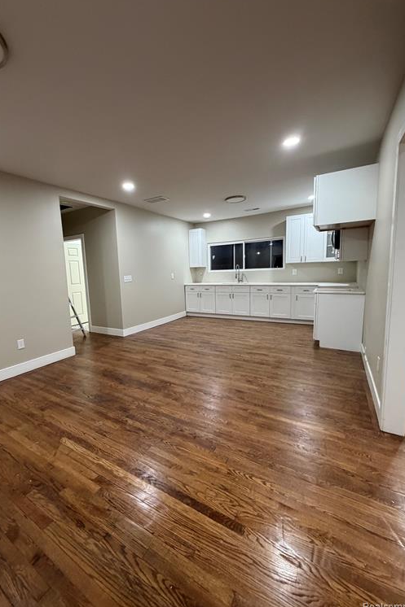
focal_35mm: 15
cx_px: 177
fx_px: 253
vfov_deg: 100.4
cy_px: 302
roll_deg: +2.9
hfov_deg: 76.9
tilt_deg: -5.4
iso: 400
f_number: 2.2
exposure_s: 1/60
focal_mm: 2.22
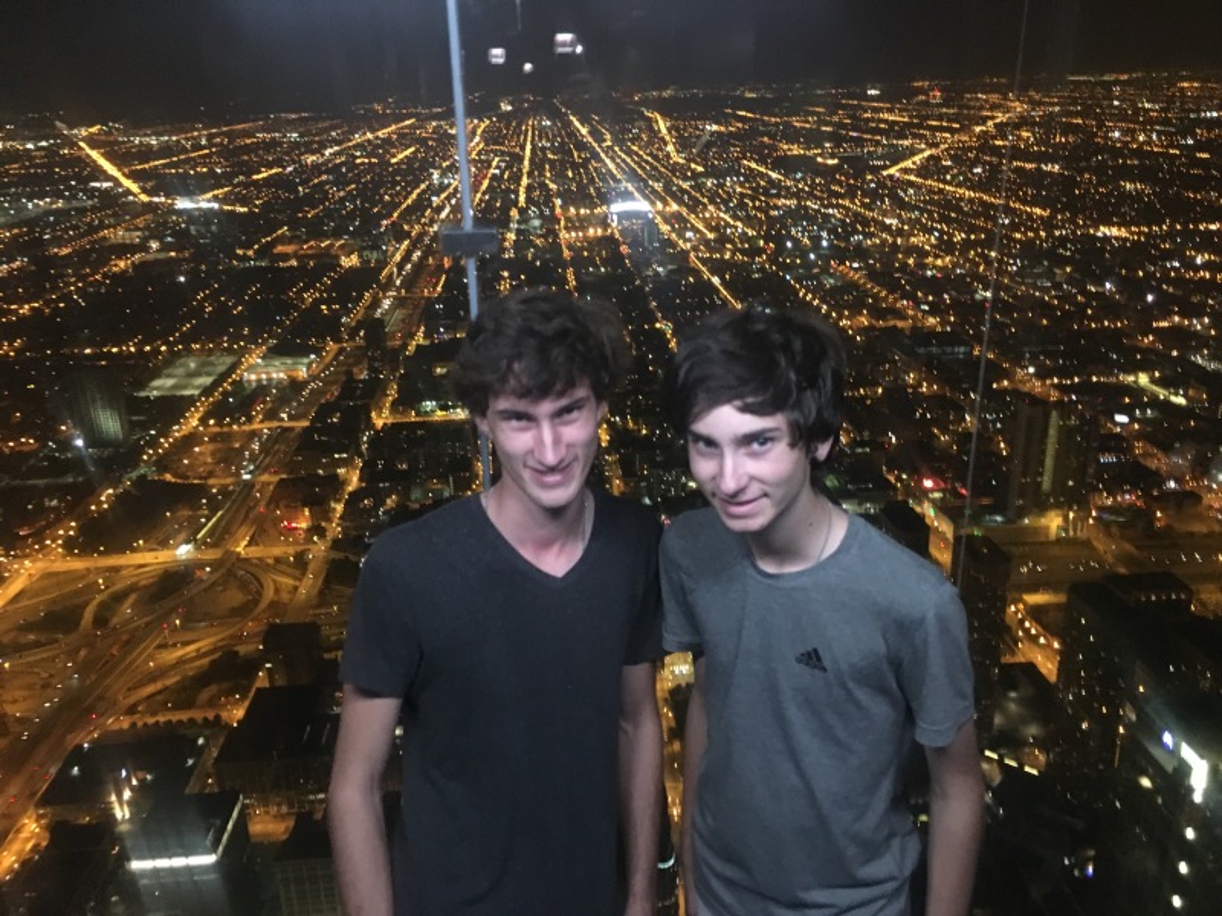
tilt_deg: -20.8
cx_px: 611
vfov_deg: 48.2
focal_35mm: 29
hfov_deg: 61.7
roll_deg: +3.4
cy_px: 458
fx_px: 1024
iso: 400
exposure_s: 1/15
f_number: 2.2
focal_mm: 4.15
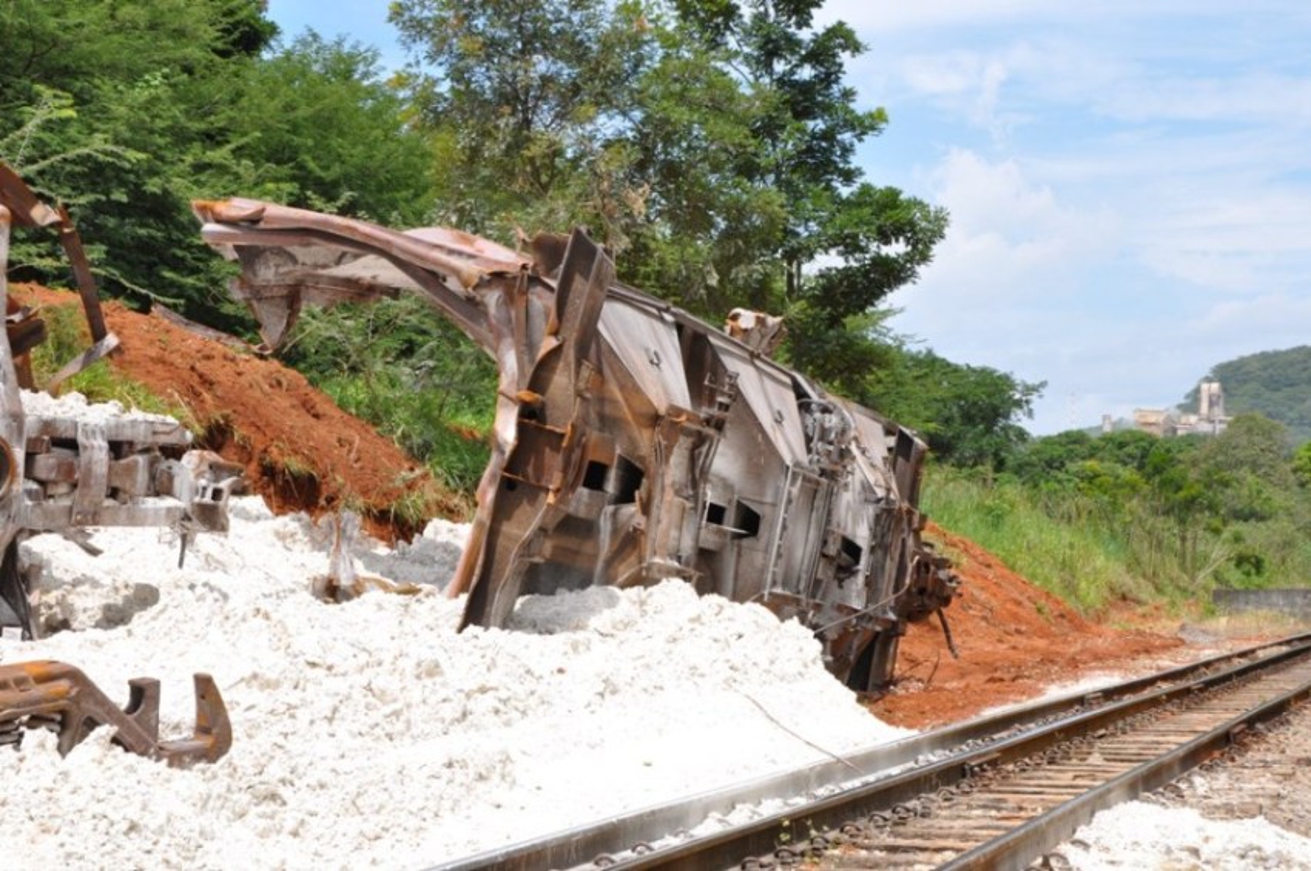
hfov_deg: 28.1
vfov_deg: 18.9
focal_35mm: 72
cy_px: 436
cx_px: 656
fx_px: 2619
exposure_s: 1/250
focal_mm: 48
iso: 400
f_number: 16
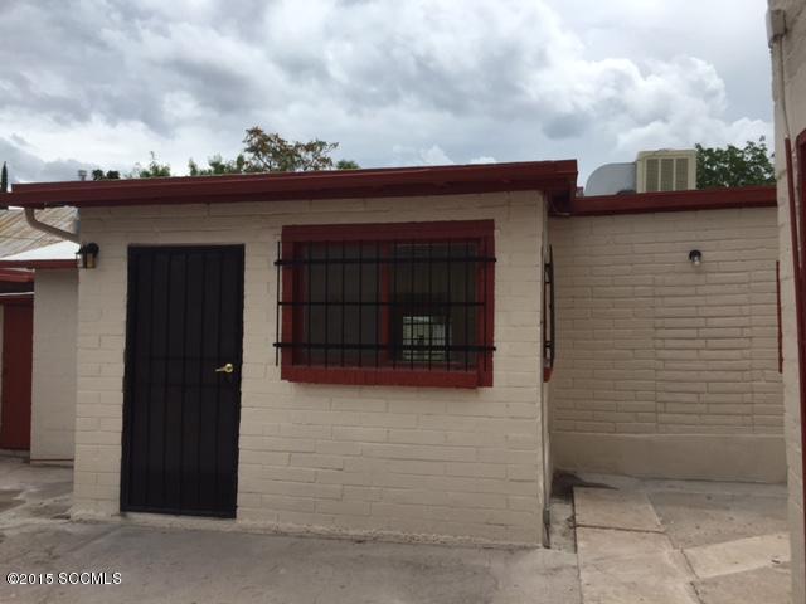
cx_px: 403
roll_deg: -1.6
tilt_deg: +3.1
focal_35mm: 29
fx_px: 675
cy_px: 302
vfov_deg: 48.2
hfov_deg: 61.7
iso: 32
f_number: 2.2
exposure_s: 1/3597
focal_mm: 4.15
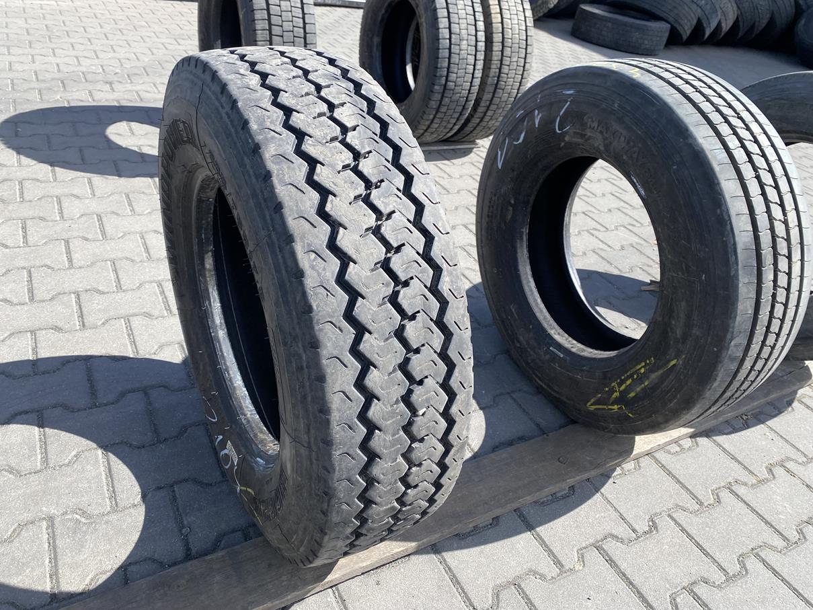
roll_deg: -9.5
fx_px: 611
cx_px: 406
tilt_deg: -29.4
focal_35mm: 26
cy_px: 305
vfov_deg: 53.1
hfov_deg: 67.3
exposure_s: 1/1147
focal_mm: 4.25
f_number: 1.8
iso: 32
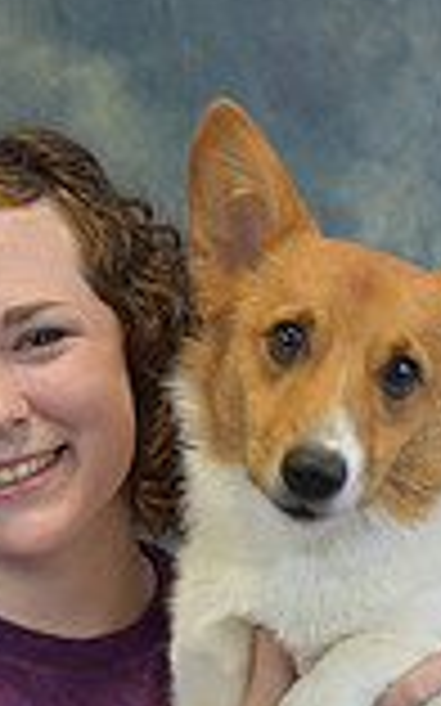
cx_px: 207
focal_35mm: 146
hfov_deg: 9.0
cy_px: 832
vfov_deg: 13.9
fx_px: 2810
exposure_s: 1/40
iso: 200
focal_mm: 50
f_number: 2.8
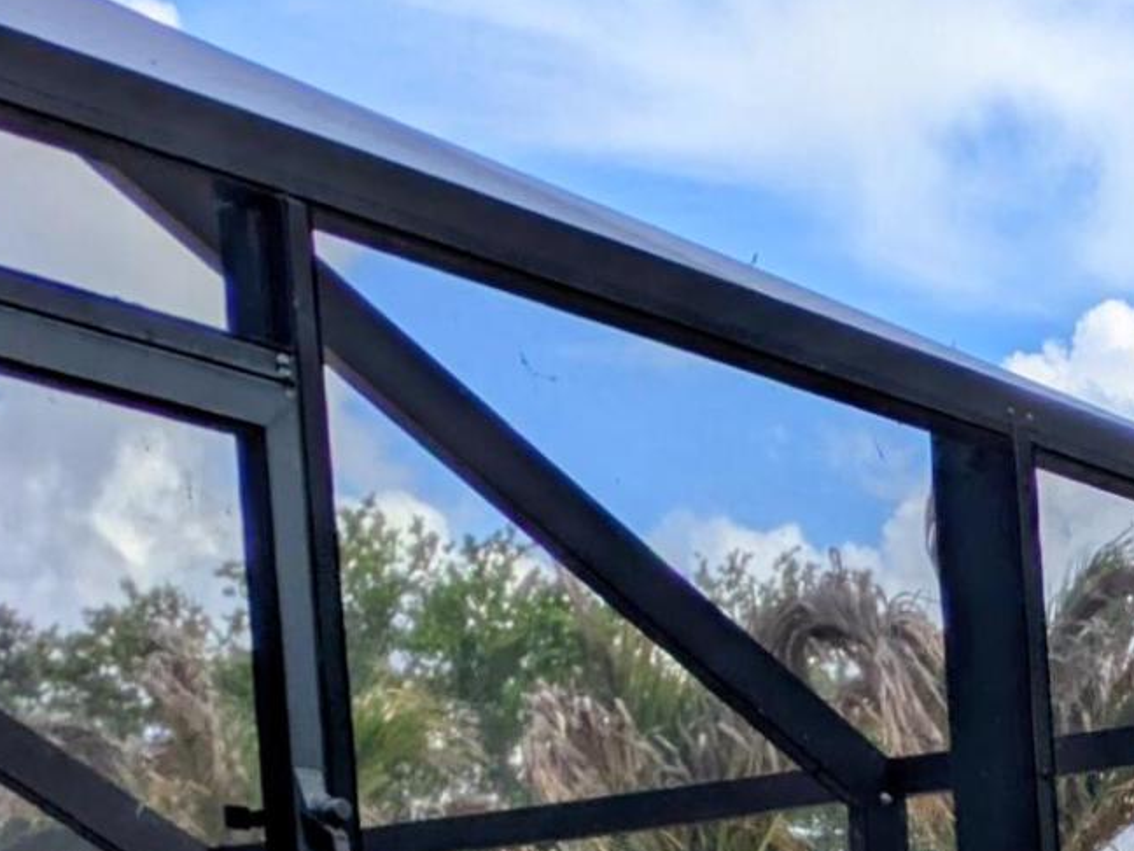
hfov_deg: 16.2
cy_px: 1480
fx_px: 3636
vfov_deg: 12.3
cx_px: 1686
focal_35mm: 111
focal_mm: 5.43
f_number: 1.89
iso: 49
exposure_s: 1/2028
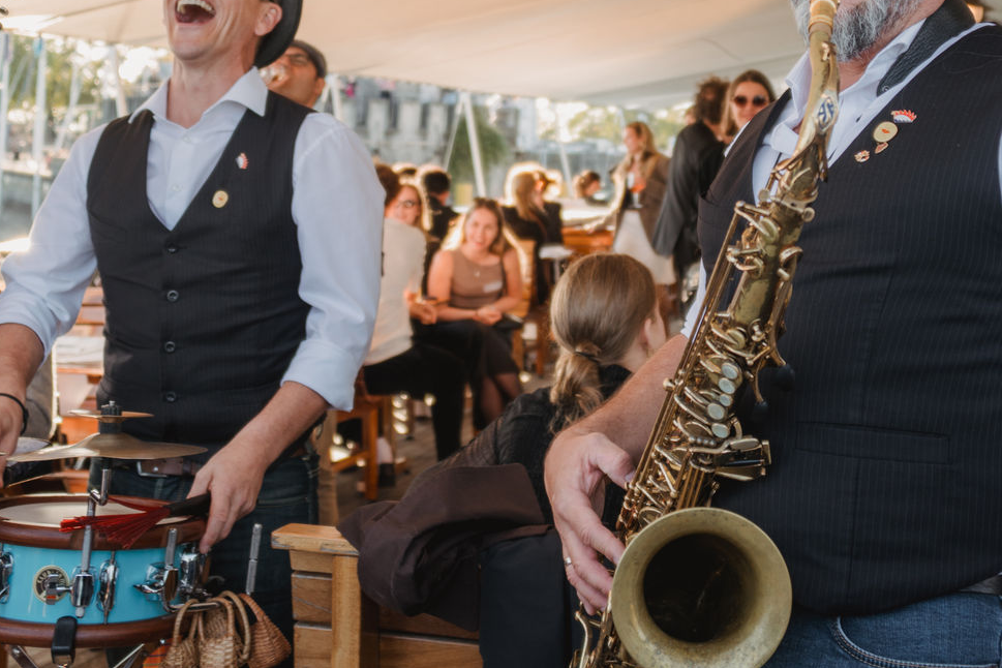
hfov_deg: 35.4
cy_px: 67
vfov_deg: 23.6
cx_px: 638
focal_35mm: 56
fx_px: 1559
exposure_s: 1/125
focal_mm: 28
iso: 100
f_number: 3.5
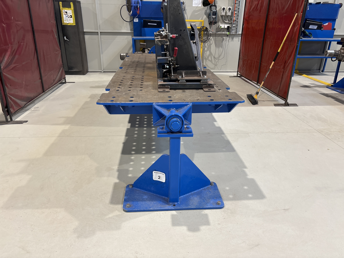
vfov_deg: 53.1
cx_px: 172
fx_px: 258
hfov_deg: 67.3
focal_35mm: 26
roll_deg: -1.4
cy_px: 129
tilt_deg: -20.8
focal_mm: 5.96
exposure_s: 1/50
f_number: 1.6
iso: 80
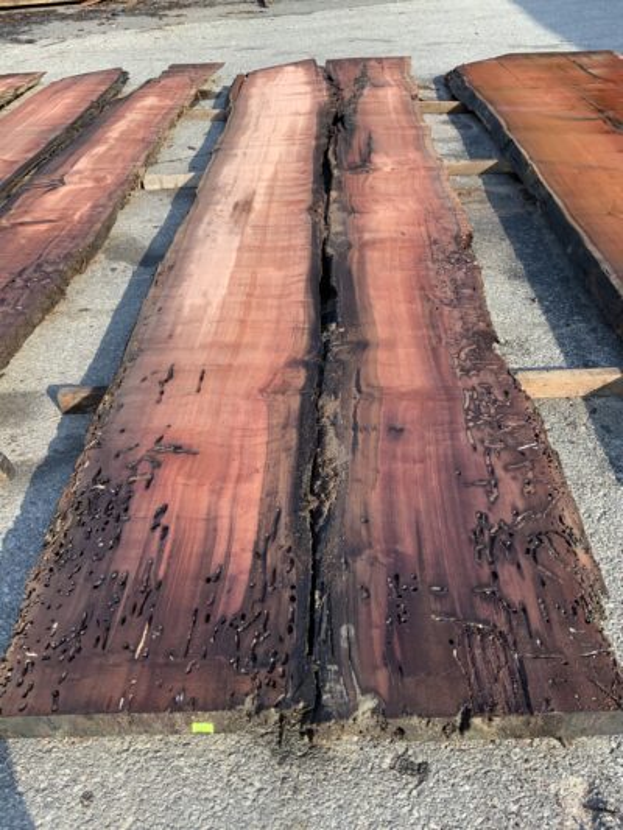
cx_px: 312
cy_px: 415
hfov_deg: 48.2
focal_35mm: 29
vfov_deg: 61.6
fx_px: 696
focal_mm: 3
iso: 16
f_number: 1.8
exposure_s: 1/394
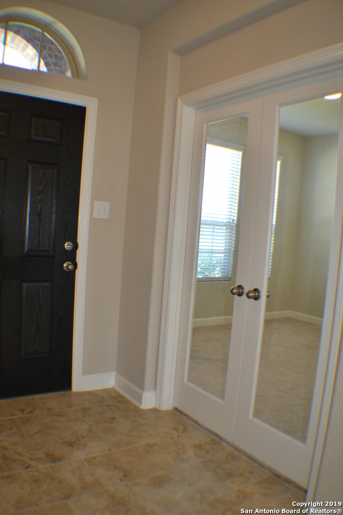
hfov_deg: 36.9
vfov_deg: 53.1
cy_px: 258
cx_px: 172
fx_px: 514
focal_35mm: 36
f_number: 4
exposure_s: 1/60
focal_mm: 24
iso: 450
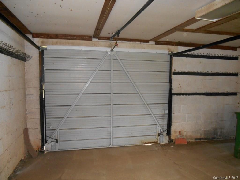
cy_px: 90
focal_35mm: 26
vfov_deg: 53.1
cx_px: 120
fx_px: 180
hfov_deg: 67.3
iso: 400
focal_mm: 4.7
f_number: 3.4
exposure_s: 1/25
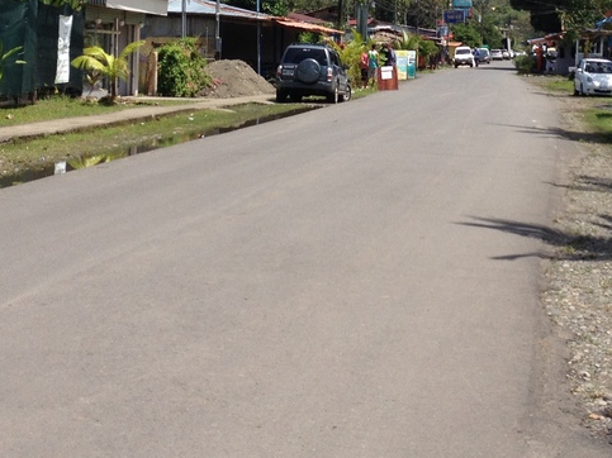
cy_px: 8
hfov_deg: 22.4
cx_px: 390
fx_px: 1538
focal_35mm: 87
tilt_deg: -2.6
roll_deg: -1.5
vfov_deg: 16.6
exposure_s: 1/1727
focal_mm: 4.28
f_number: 2.4
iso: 50
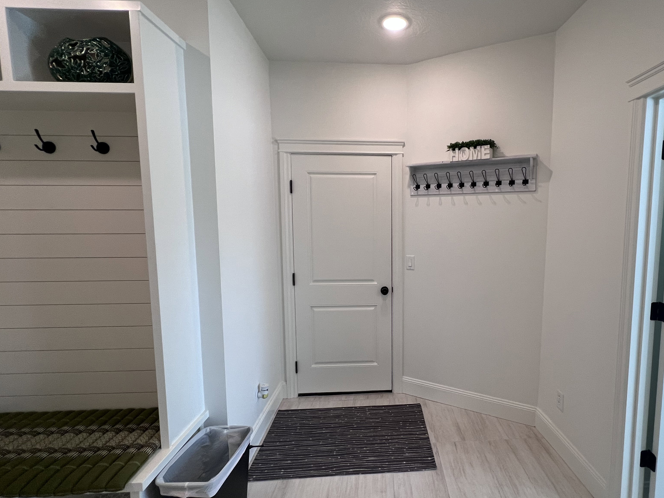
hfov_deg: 89.7
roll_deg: -0.3
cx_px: 402
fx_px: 326
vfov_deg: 74.7
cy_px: 251
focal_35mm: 17
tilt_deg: -4.2
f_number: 1.8
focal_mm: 1.57
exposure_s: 1/120
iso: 125
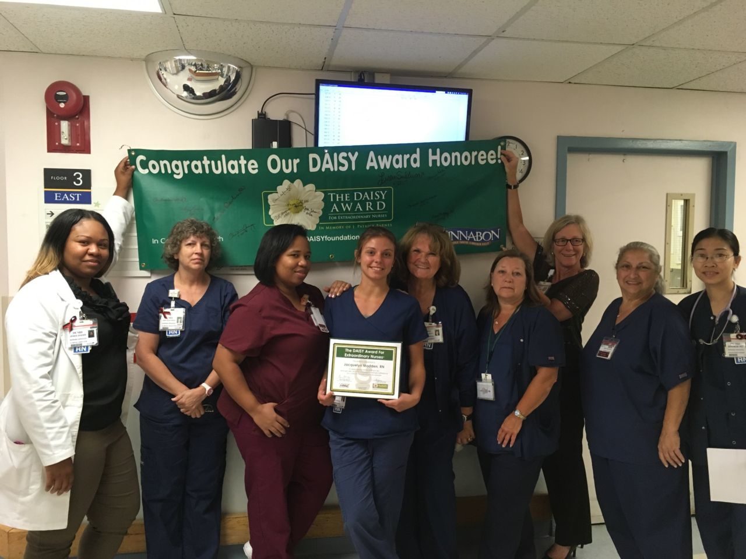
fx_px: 625
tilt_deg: -4.3
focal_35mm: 29
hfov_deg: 61.7
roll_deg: +0.2
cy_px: 280
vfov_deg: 48.2
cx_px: 373
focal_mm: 4.15
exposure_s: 1/30
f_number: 2.2
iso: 125
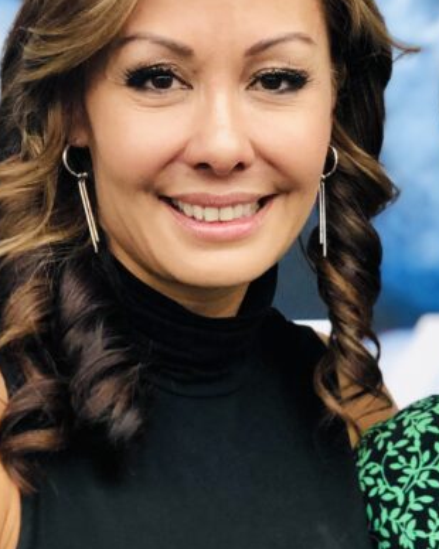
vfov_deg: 14.3
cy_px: 441
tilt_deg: -5.2
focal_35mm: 134
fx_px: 2178
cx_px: 387
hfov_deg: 11.4
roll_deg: -0.6
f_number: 2.4
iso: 64
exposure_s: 1/50
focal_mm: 6
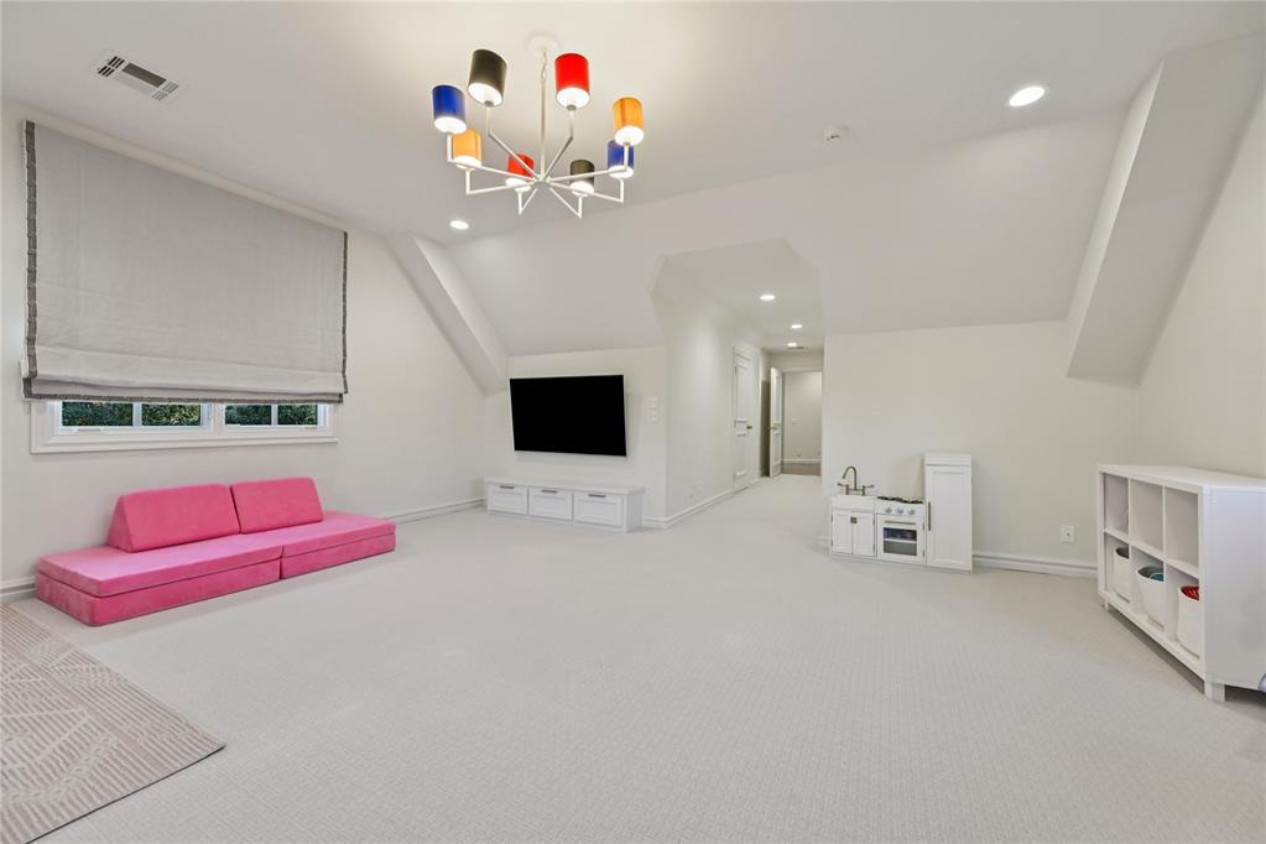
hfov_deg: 104.3
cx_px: 633
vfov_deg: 81.2
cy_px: 422
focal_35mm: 14
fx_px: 492
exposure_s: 1/40
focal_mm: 14
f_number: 7.1
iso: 250
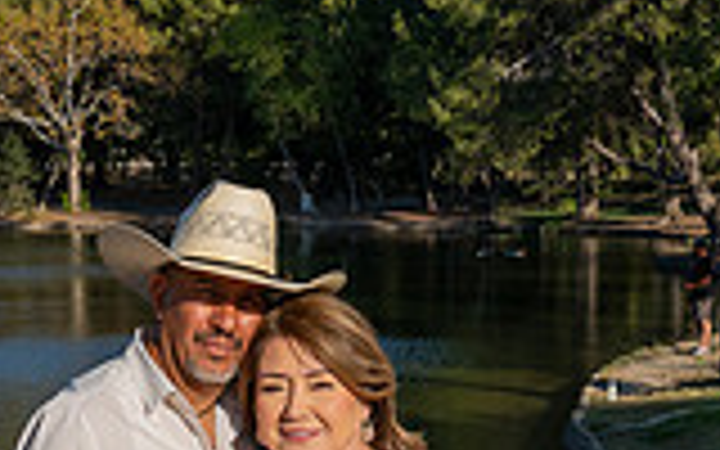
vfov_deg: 10.5
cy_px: 672
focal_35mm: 120
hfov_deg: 17.3
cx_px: 166
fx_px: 2355
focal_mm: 24
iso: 200
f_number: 10
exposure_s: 1/400
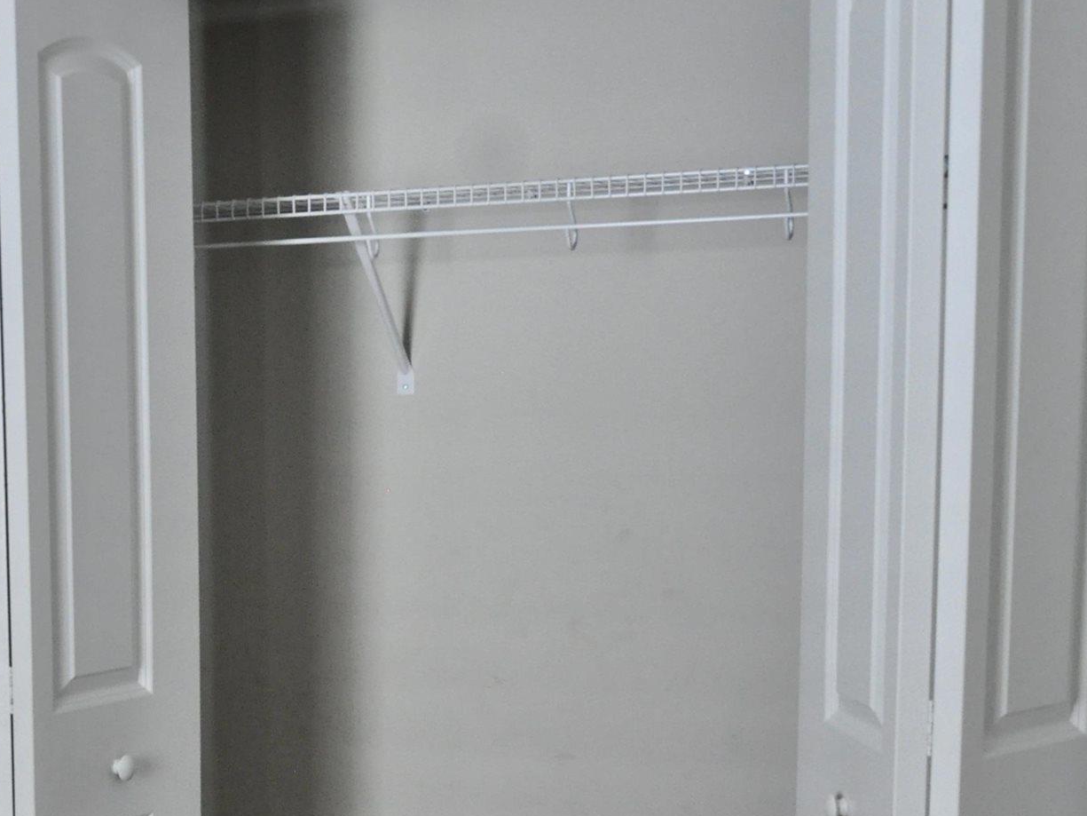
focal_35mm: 65
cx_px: -169
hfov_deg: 26.9
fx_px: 2041
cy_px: 717
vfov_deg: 22.1
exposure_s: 1/40
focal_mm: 18
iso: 1000
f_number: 6.3
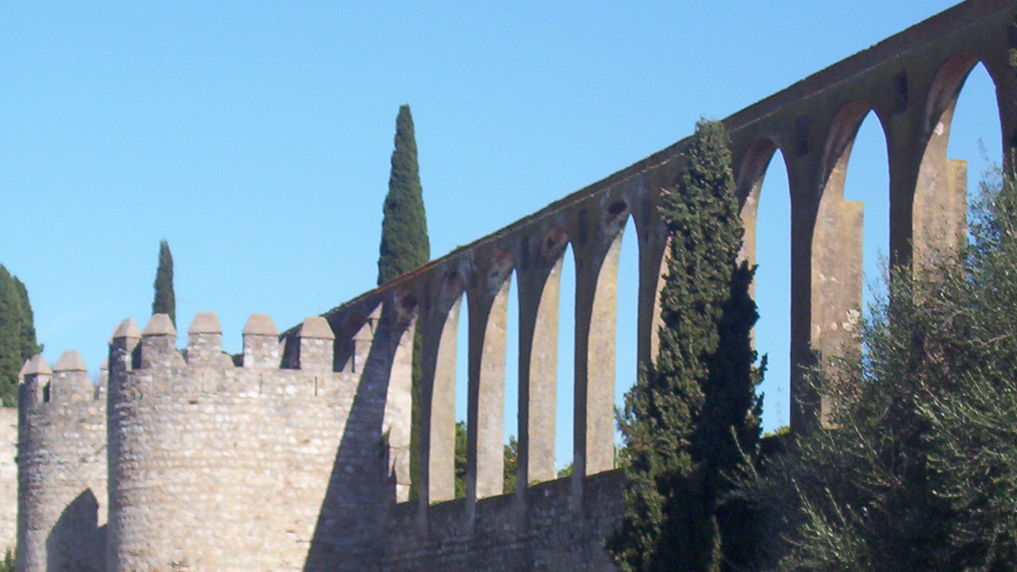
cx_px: 370
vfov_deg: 8.9
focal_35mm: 136
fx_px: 3667
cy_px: 416
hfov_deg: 15.8
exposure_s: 1/942
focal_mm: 14.19
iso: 100
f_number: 4.33
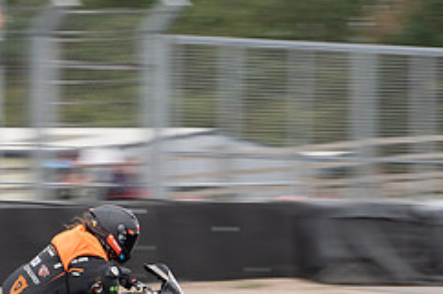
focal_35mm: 466
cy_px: 160
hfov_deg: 4.4
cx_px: 33
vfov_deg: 2.9
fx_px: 5730
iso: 320
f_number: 9
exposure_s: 1/125
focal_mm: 169
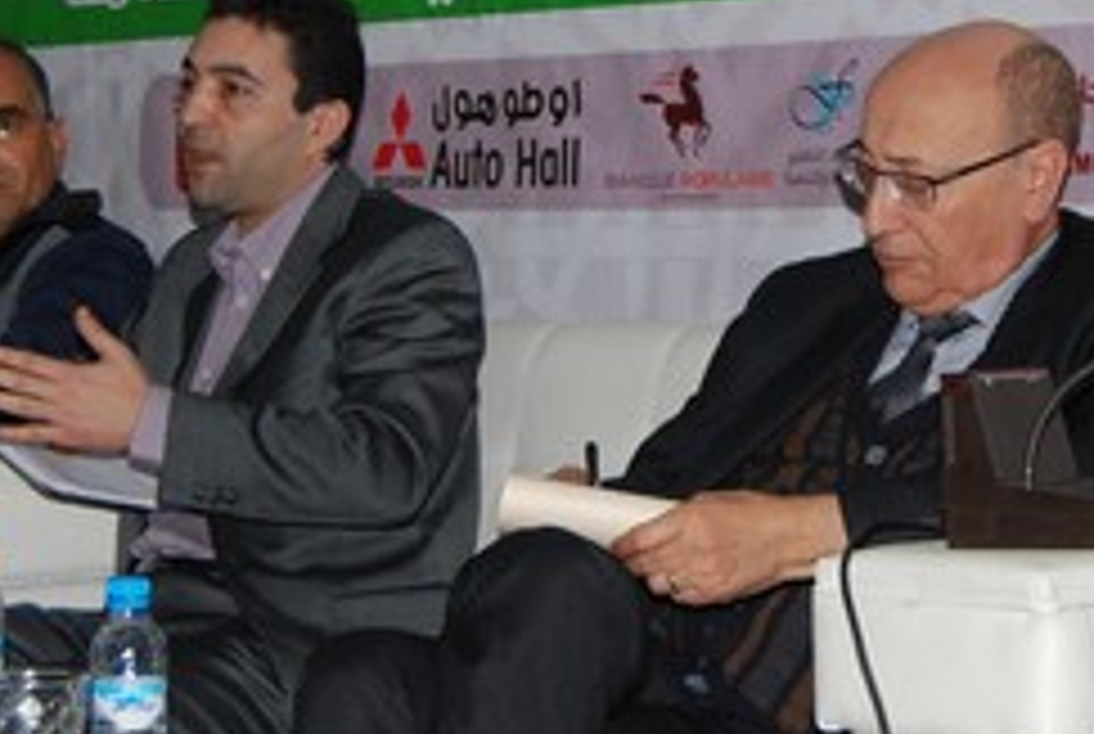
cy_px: 176
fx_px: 3724
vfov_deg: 11.2
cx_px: 702
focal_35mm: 122
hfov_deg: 16.7
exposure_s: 1/60
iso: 200
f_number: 4.5
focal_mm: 31
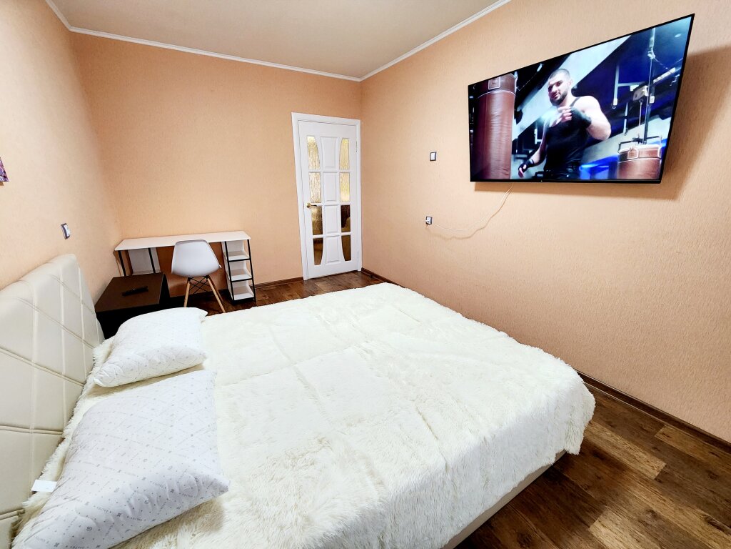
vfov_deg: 89.9
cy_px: 274
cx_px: 366
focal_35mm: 13
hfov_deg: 106.2
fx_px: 275
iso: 320
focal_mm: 2.2
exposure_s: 1/60.2
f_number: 2.2
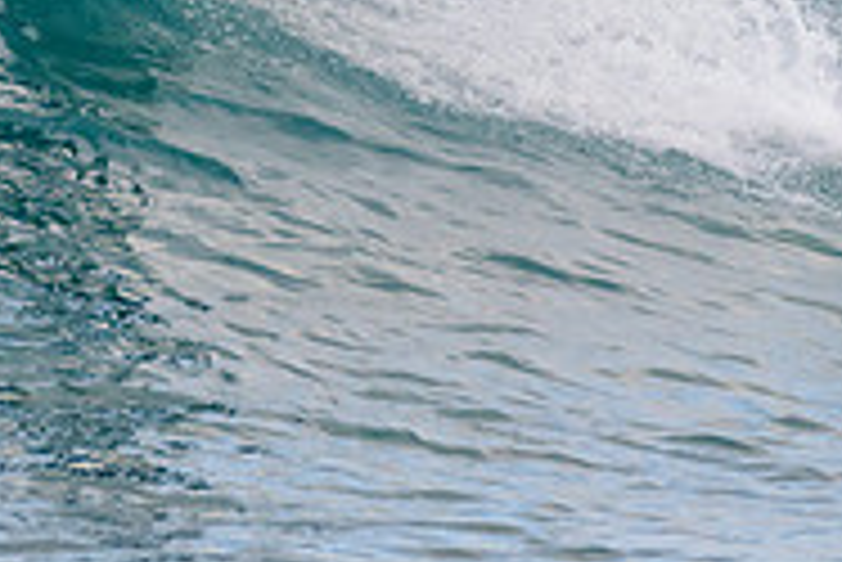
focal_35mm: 1896
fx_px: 44378
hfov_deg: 1.1
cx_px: 351
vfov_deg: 0.7
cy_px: -280
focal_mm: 500
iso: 800
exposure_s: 1/1600
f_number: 5.6
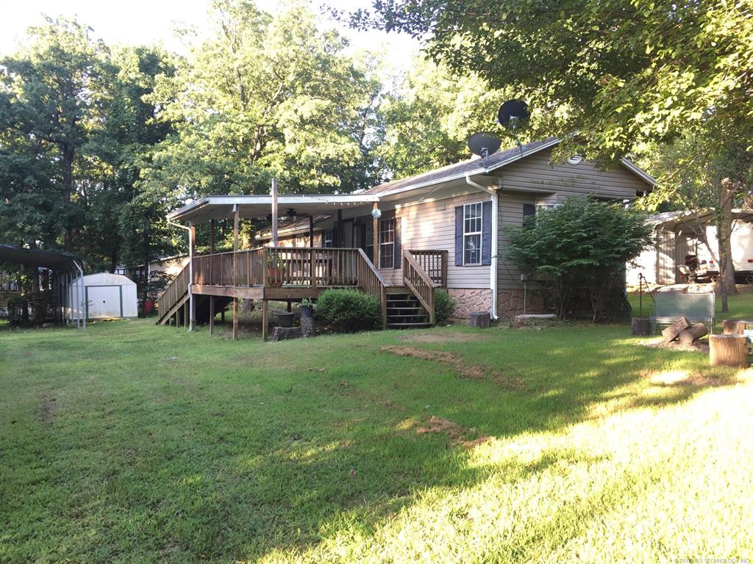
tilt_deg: -1.6
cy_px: 282
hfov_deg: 61.7
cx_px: 376
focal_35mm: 29
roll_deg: -2.2
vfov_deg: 48.2
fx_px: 631
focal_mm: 4.15
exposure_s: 1/60
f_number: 2.2
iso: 32
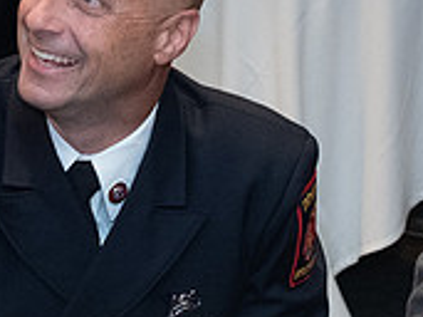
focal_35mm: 196
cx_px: 101
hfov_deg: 10.1
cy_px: 117
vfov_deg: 7.6
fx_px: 2393
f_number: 2.8
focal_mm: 23
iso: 1600
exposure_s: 1/125
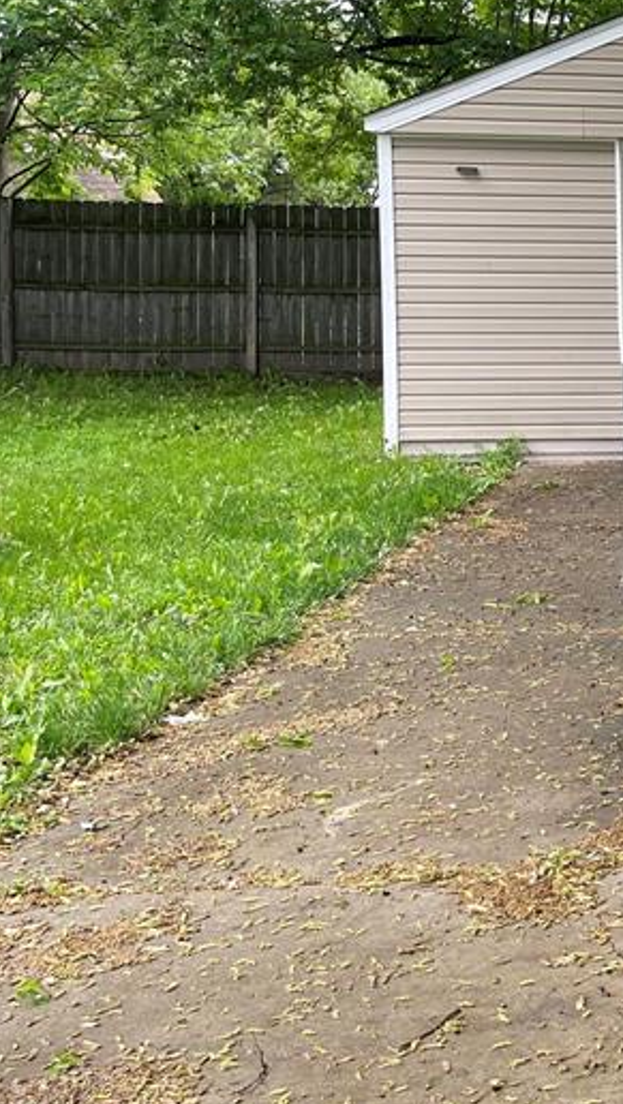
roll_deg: -0.6
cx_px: 1077
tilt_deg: -4.7
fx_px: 1583
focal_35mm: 54
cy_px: 381
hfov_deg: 18.2
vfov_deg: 38.1
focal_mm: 5.1
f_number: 1.6
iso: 50
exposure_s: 1/121
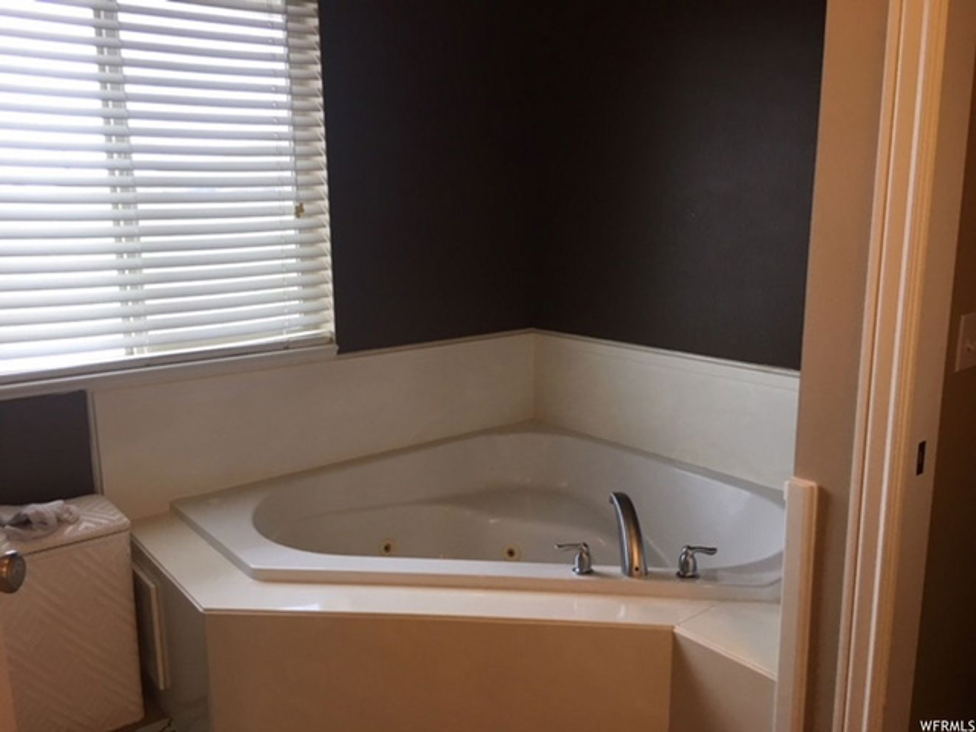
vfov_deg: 48.2
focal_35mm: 29
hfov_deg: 61.7
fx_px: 818
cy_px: 366
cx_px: 488
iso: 25
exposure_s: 1/30
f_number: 2.2
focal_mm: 4.15
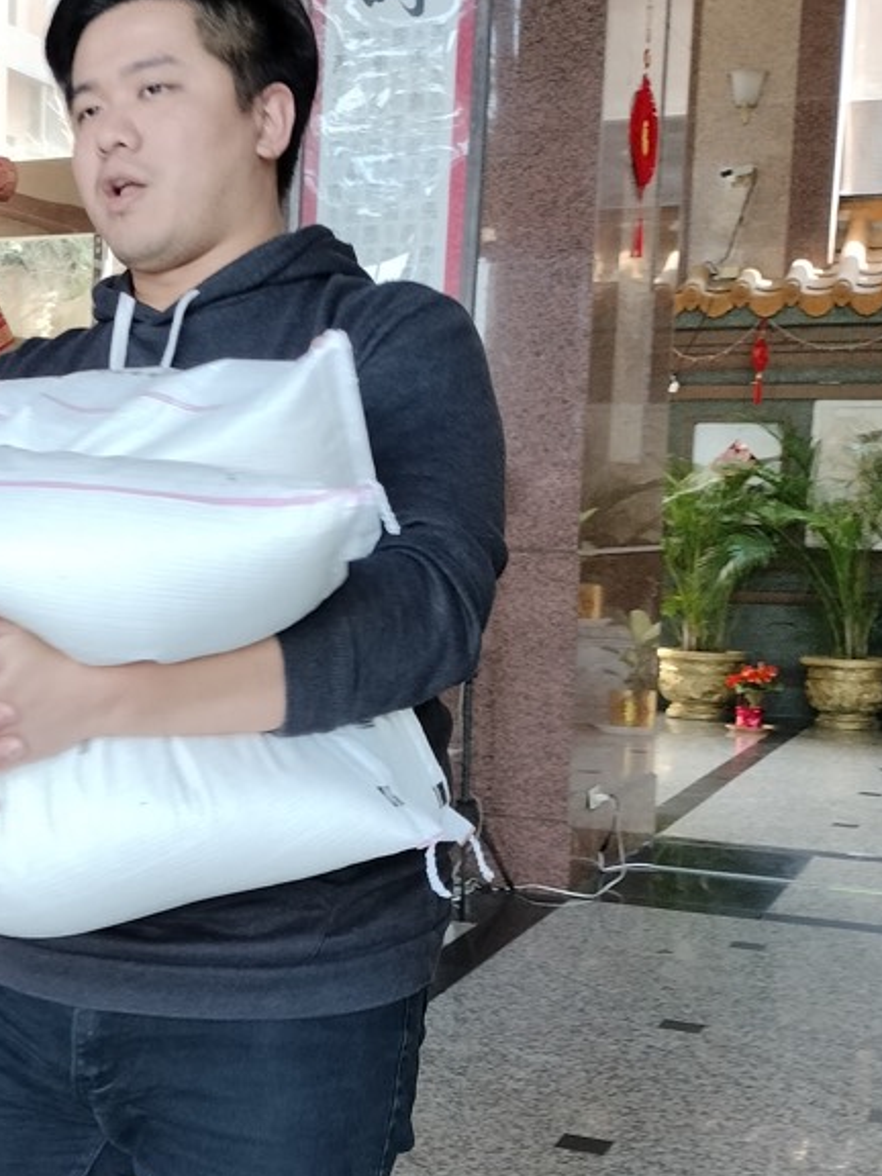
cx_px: 55
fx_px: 2038
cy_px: 698
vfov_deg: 32.1
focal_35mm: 60
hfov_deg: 23.6
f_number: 1.7
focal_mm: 4.71
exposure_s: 1/100
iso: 258
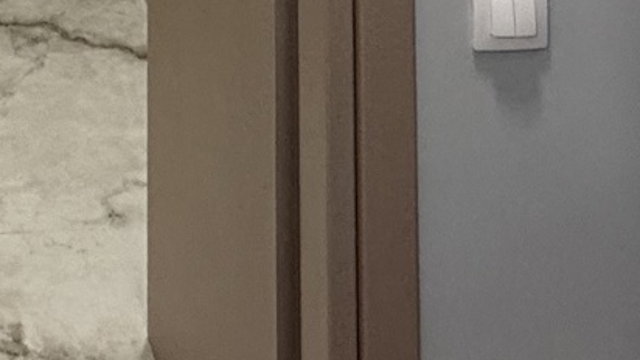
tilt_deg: +5.8
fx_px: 1205
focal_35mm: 71
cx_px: 47
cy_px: -646
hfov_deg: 28.4
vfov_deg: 11.7
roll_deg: +0.7
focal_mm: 2.22
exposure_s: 1/100
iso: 200
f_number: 2.2
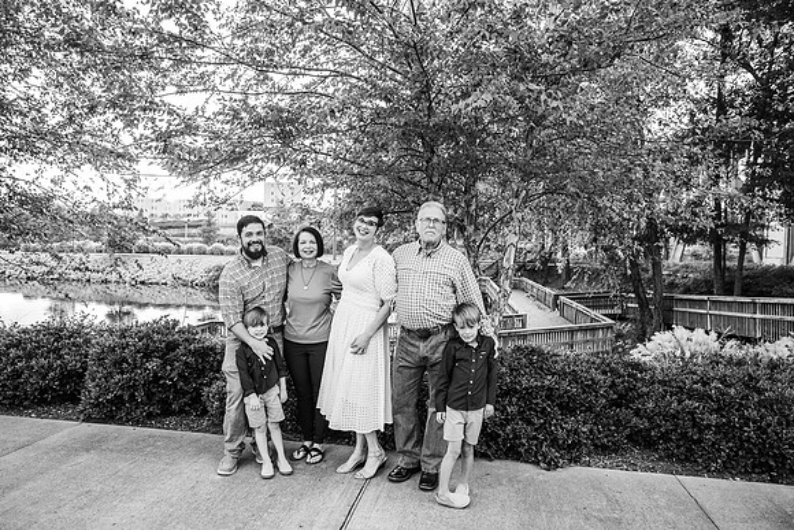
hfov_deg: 73.7
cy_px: 265
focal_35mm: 24
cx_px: 397
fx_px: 529
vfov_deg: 53.2
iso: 640
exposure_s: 1/200
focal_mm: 24
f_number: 3.2
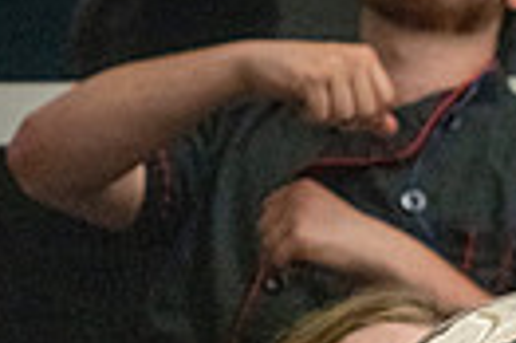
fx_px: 4438
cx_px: 835
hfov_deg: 6.5
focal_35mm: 310
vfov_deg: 4.4
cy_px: 333
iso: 10000
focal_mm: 70
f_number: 4
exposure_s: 1/500
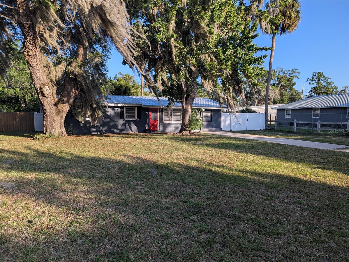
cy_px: 131
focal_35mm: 24
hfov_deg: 71.5
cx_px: 174
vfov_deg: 56.9
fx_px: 242
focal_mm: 6.81
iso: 42
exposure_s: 1/871
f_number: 1.85
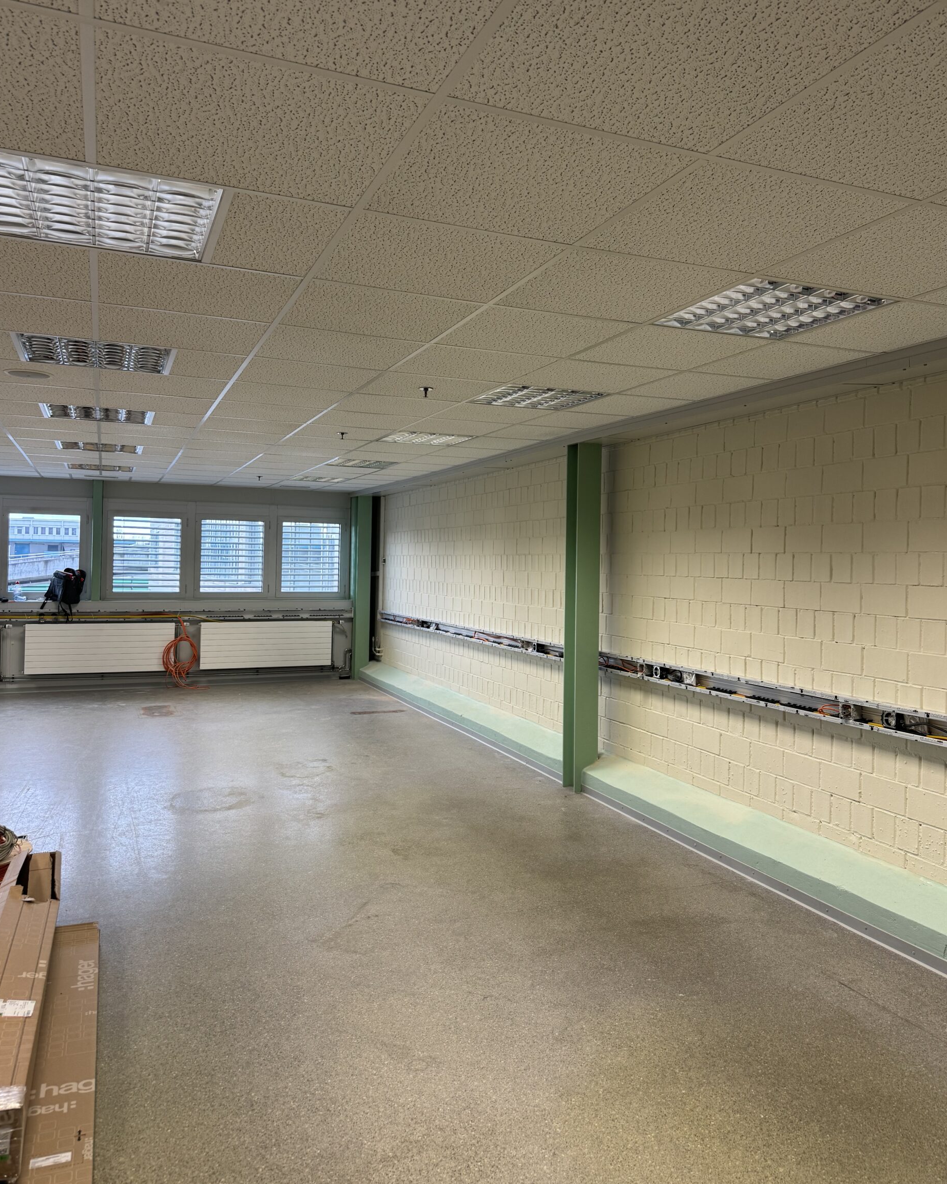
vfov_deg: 66.0
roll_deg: -0.4
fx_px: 911
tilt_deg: +2.4
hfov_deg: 54.9
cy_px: 550
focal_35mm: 26
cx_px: 479
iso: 100
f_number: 1.78
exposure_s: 1/100
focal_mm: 6.86
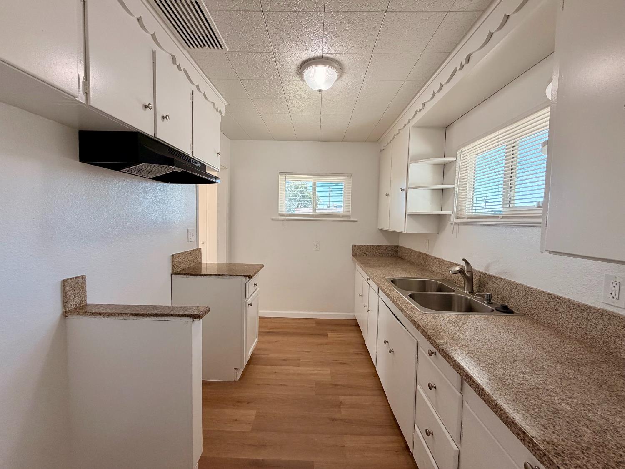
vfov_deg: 85.7
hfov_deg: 102.1
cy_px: 234
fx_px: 253
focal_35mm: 14
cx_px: 312
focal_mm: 2.22
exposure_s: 1/120
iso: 125
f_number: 2.2
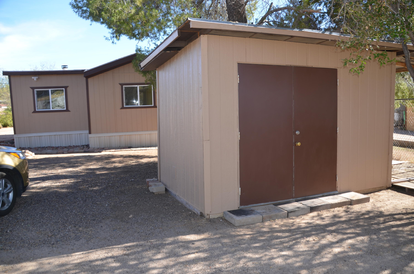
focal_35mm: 30
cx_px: 207
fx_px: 344
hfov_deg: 62.0
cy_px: 137
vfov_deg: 43.4
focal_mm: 20
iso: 100
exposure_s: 1/250
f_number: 4.5
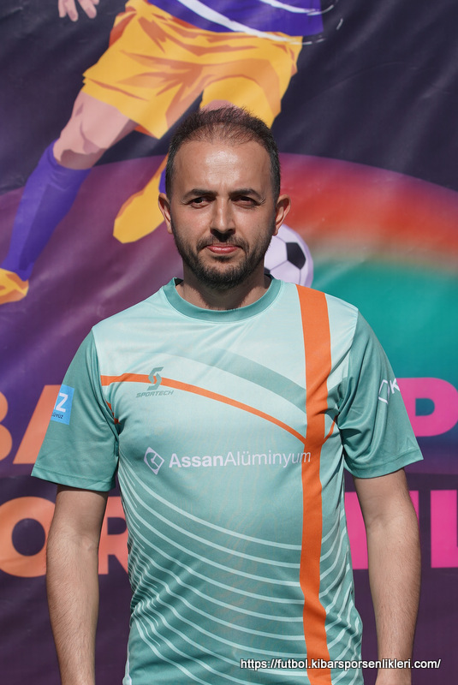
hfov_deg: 13.1
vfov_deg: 19.4
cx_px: 229
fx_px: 1999
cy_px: 342
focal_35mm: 105
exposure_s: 1/1250
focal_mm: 70
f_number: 5
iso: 100
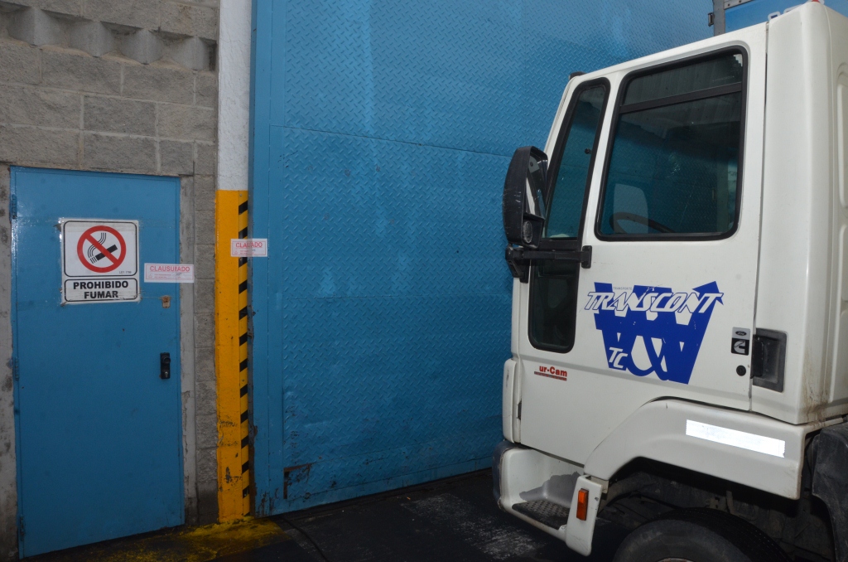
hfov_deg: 67.5
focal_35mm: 27
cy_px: 281
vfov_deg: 47.7
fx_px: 635
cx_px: 424
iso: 800
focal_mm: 18
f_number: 14
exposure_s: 1/250
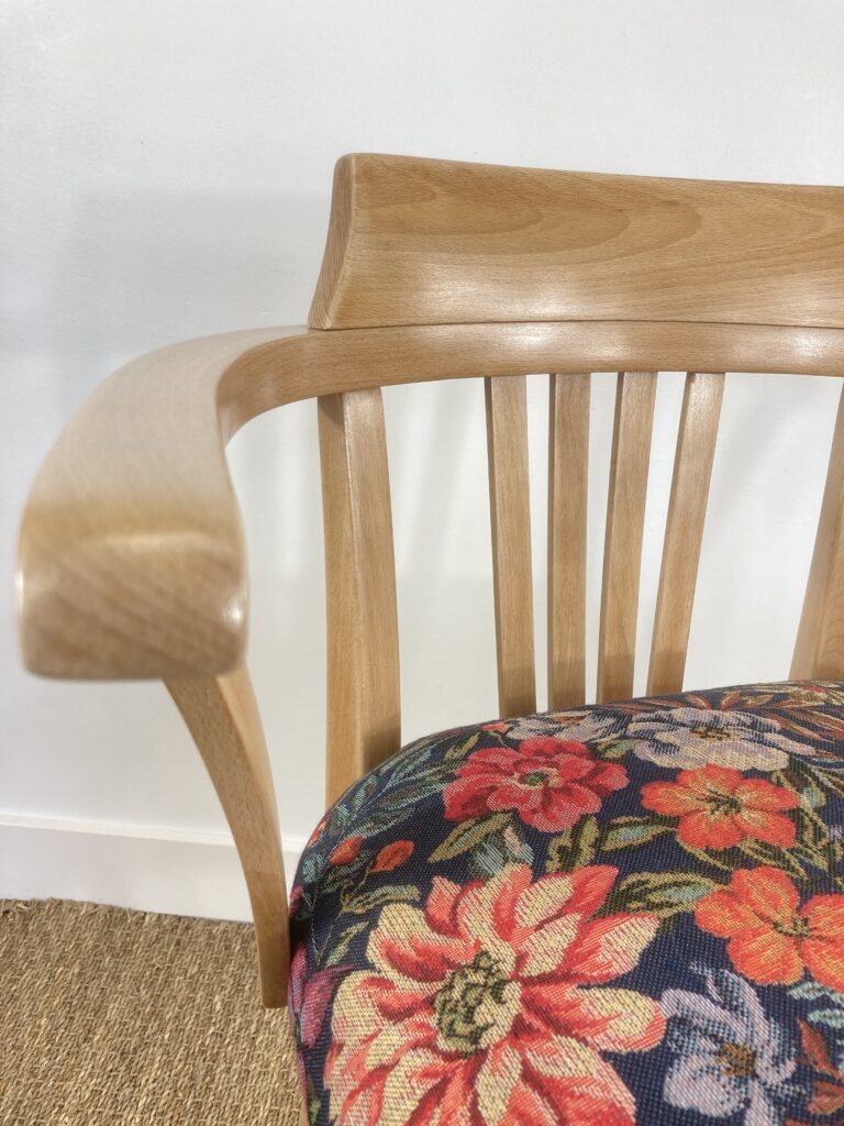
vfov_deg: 63.4
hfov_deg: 49.7
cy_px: 563
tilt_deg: -20.0
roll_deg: -4.0
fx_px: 910
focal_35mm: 28
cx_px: 422
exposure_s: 1/100
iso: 40
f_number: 1.8
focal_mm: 3.99
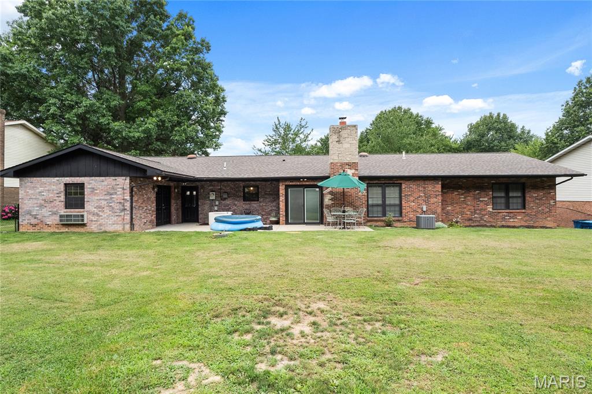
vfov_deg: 67.3
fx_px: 296
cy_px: 197
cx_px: 296
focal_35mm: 18
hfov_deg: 90.0
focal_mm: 9
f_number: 8
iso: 400
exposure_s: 1/200
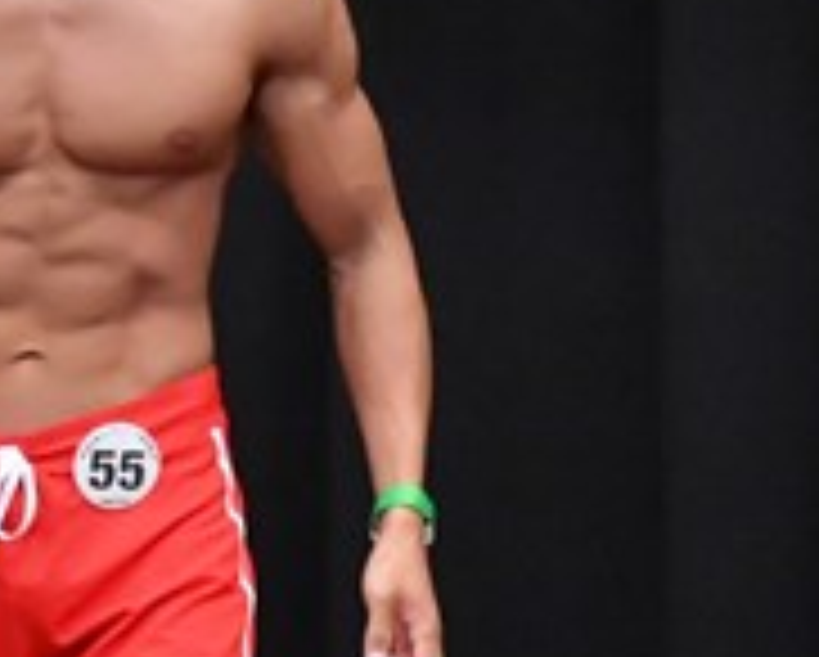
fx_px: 24678
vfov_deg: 1.5
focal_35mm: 1017
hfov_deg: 1.9
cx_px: 101
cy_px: 518
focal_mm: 170
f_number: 5.6
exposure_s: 1/400
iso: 8000
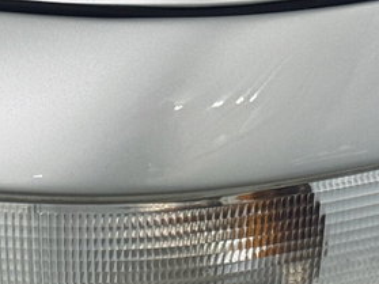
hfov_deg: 11.0
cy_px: 163
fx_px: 1926
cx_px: -99
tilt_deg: -20.2
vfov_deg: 8.4
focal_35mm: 176
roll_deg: +2.3
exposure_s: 1/50
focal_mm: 6.76
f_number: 1.78
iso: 125
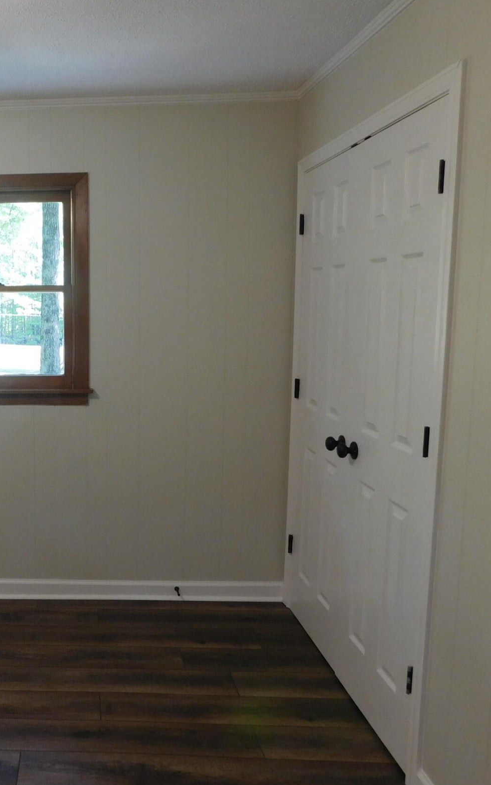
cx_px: 27
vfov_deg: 58.1
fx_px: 707
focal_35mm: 33
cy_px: 397
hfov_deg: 35.5
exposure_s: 1/30
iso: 160
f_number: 3
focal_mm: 4
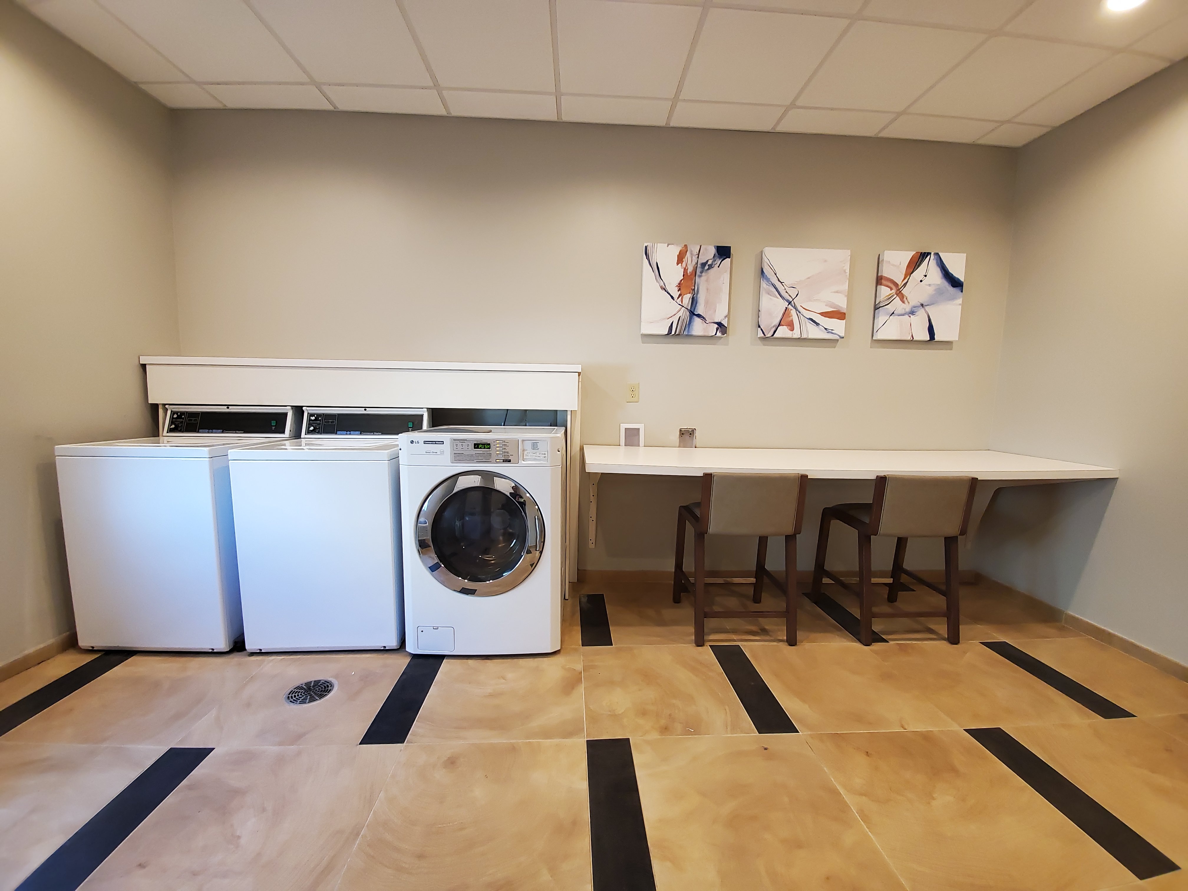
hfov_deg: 106.2
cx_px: 594
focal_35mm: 13
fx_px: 446
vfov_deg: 89.9
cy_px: 446
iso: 125
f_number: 2.2
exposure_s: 1/30
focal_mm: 1.8
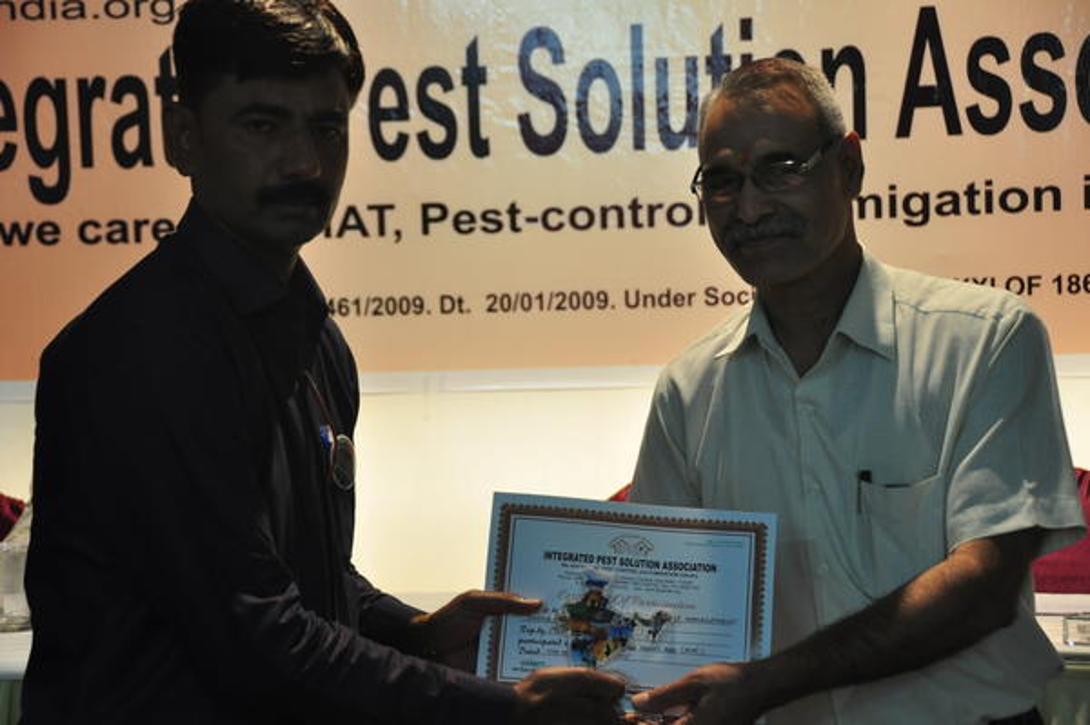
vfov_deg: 16.2
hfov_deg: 24.2
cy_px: 362
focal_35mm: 84
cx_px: 545
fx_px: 2541
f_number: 5
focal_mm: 56
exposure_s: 1/50
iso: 800
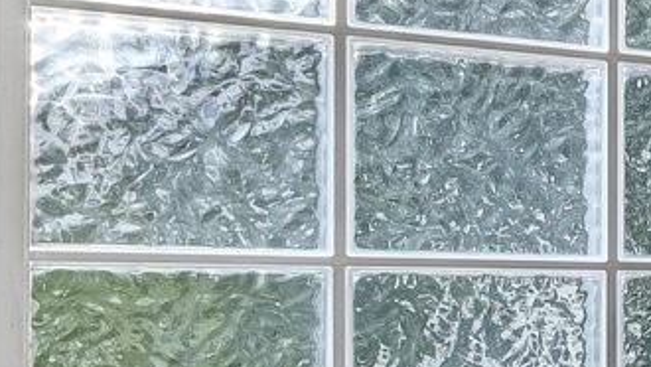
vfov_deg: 13.2
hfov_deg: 13.4
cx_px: 1710
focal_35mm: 91
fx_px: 1572
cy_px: 323
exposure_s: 1/25
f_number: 8
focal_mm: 14
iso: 100
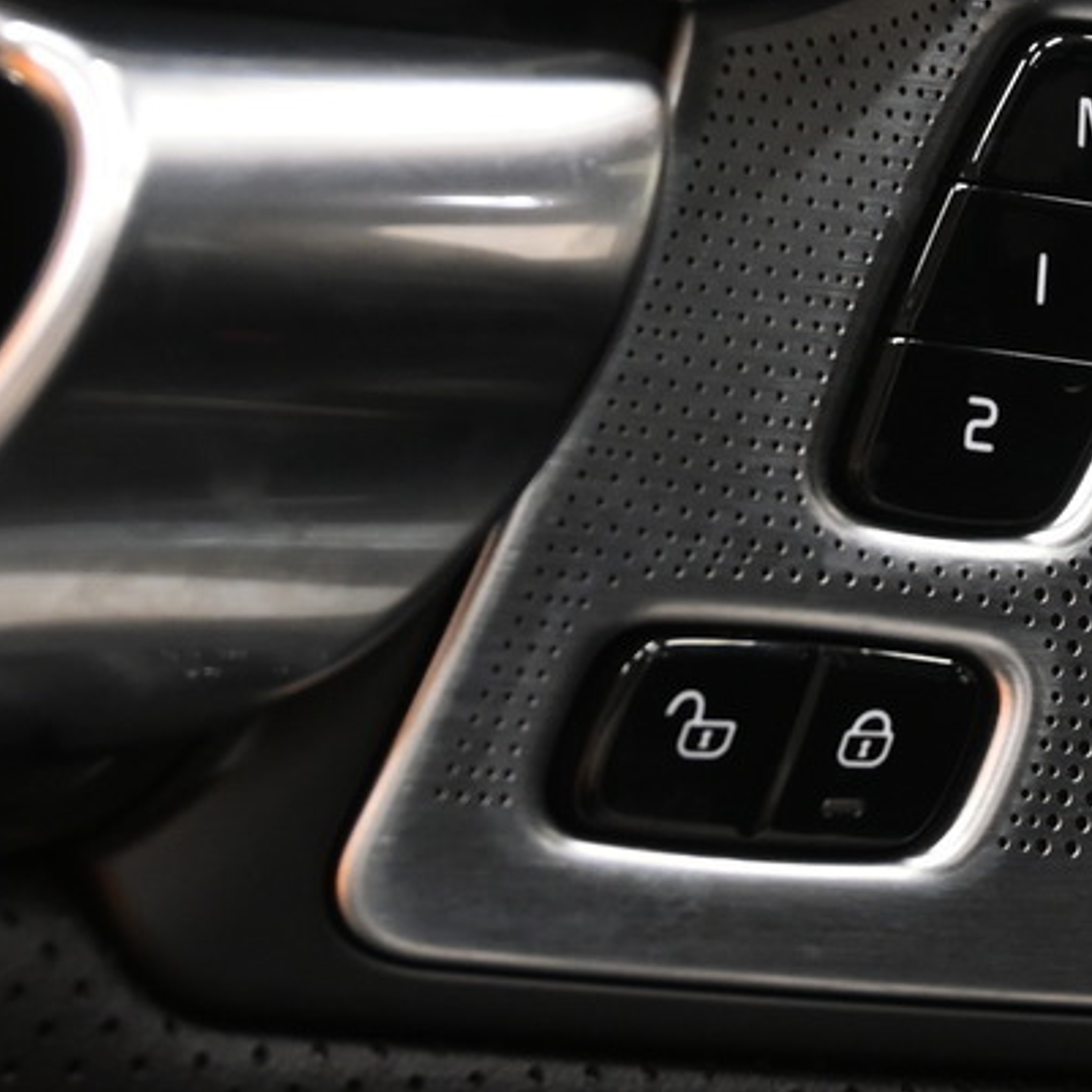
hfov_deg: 12.6
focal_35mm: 137
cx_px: 1125
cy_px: 297
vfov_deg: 12.7
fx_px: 4874
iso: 800
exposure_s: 1/40
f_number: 4.5
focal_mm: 26.5
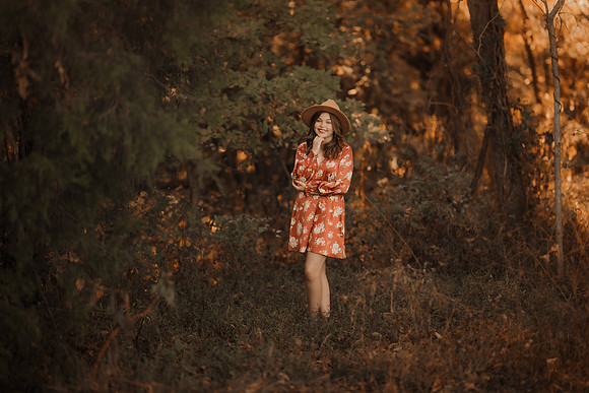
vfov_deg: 13.0
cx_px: 294
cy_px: 196
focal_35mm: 105
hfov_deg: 19.5
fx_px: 1718
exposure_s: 1/320
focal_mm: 105
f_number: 1.6
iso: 125
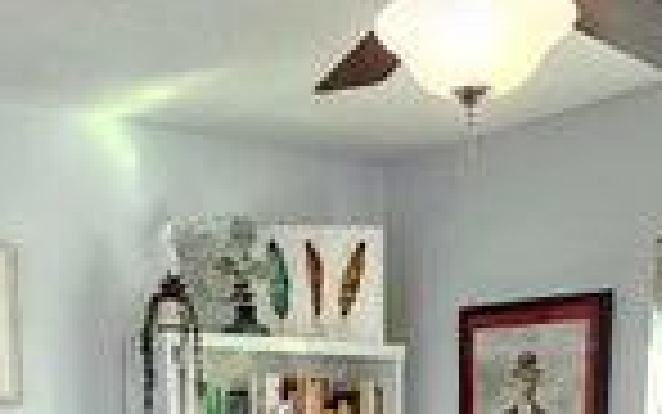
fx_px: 1083
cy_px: 716
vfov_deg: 17.9
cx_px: 275
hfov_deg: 33.9
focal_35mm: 60
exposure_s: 1/60
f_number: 2.2
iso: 125
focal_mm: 2.2
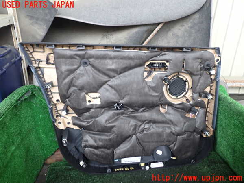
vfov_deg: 46.8
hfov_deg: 60.0
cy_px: 92
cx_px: 122
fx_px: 211
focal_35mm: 30
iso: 250
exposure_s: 1/30
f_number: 2.3
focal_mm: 5.4
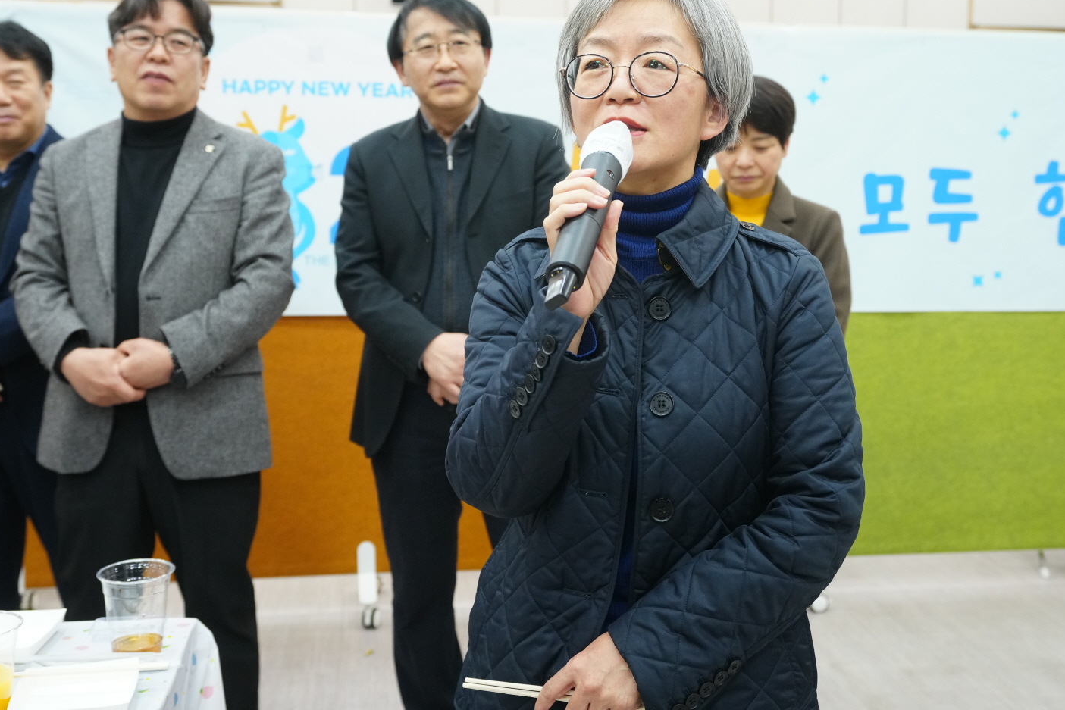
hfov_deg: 47.4
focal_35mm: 41
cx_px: 556
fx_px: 1213
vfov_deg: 32.5
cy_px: 261
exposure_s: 1/160
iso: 2500
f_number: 4
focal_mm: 32
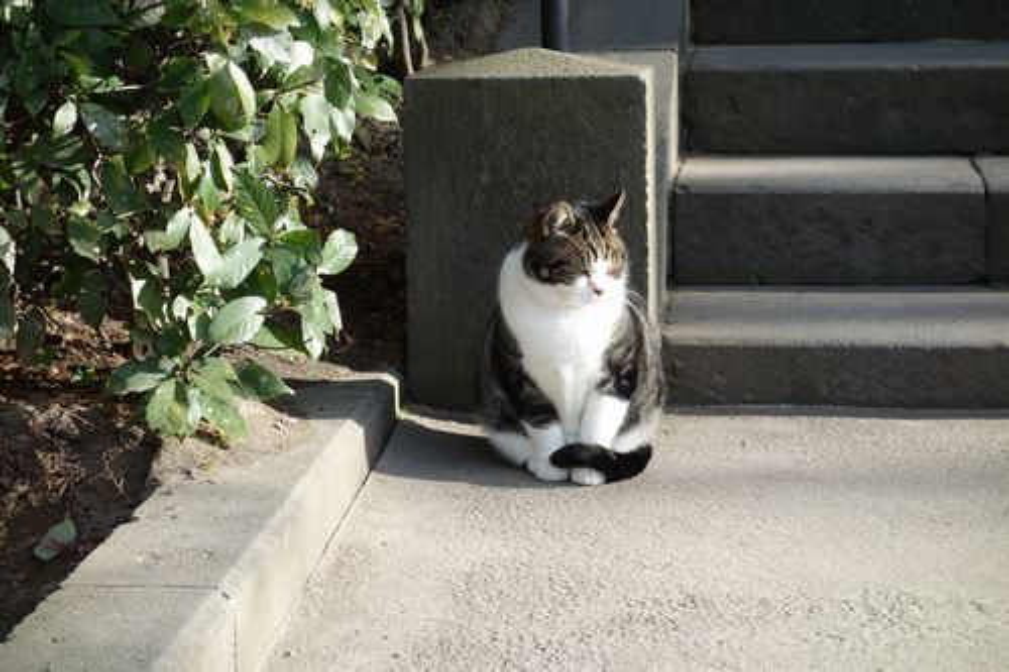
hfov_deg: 20.4
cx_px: 504
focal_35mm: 100
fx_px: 2802
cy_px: 336
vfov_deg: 13.7
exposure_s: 1/250
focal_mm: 37.1
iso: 320
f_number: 5.6
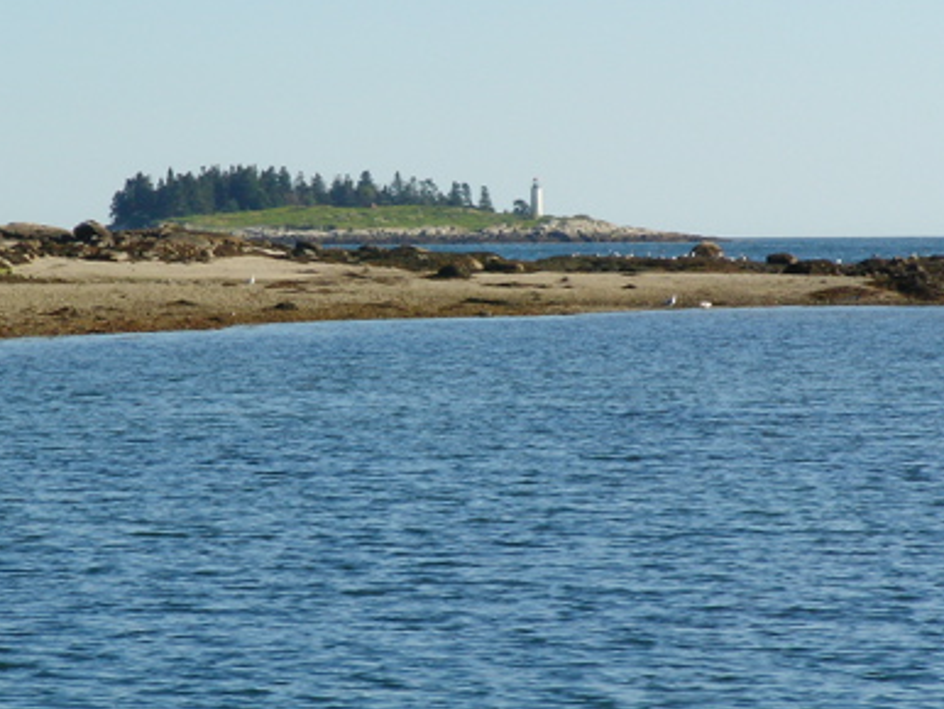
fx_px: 6058
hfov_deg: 8.9
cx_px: 391
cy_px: 318
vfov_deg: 6.7
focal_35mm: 222
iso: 50
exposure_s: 1/291
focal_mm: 20.6
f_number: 6.5
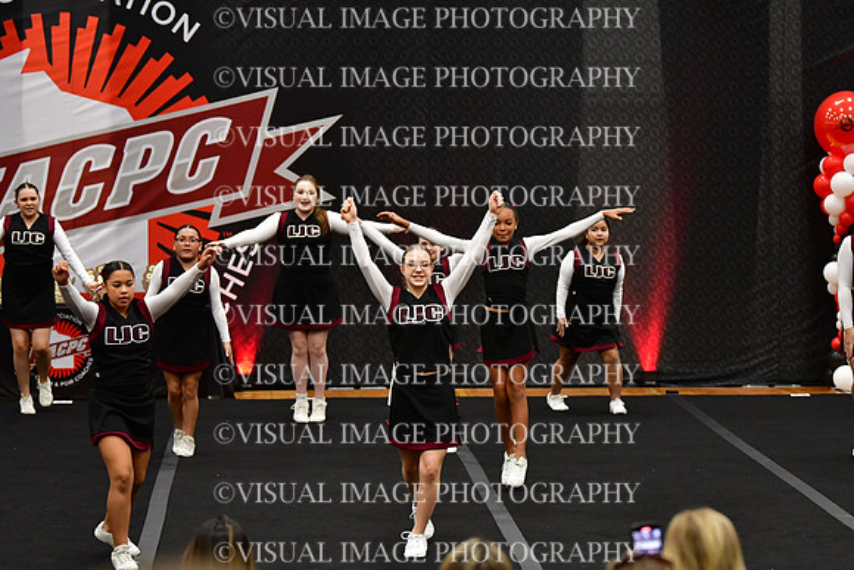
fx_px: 3203
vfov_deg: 10.2
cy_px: 285
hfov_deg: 15.2
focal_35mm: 135
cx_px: 427
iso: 4000
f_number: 2.8
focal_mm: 90
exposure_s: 1/800
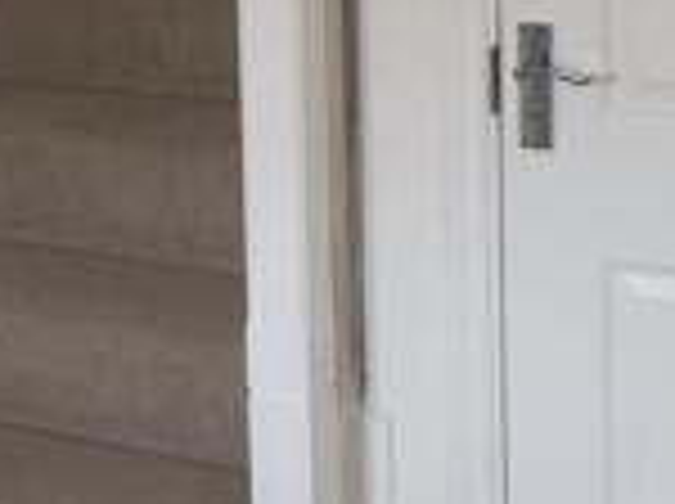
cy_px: 2
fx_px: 2200
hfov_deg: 17.0
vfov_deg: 12.9
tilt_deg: -10.5
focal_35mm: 113
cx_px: -43
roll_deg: +1.9
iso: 40
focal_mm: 4.15
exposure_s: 1/33
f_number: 2.2
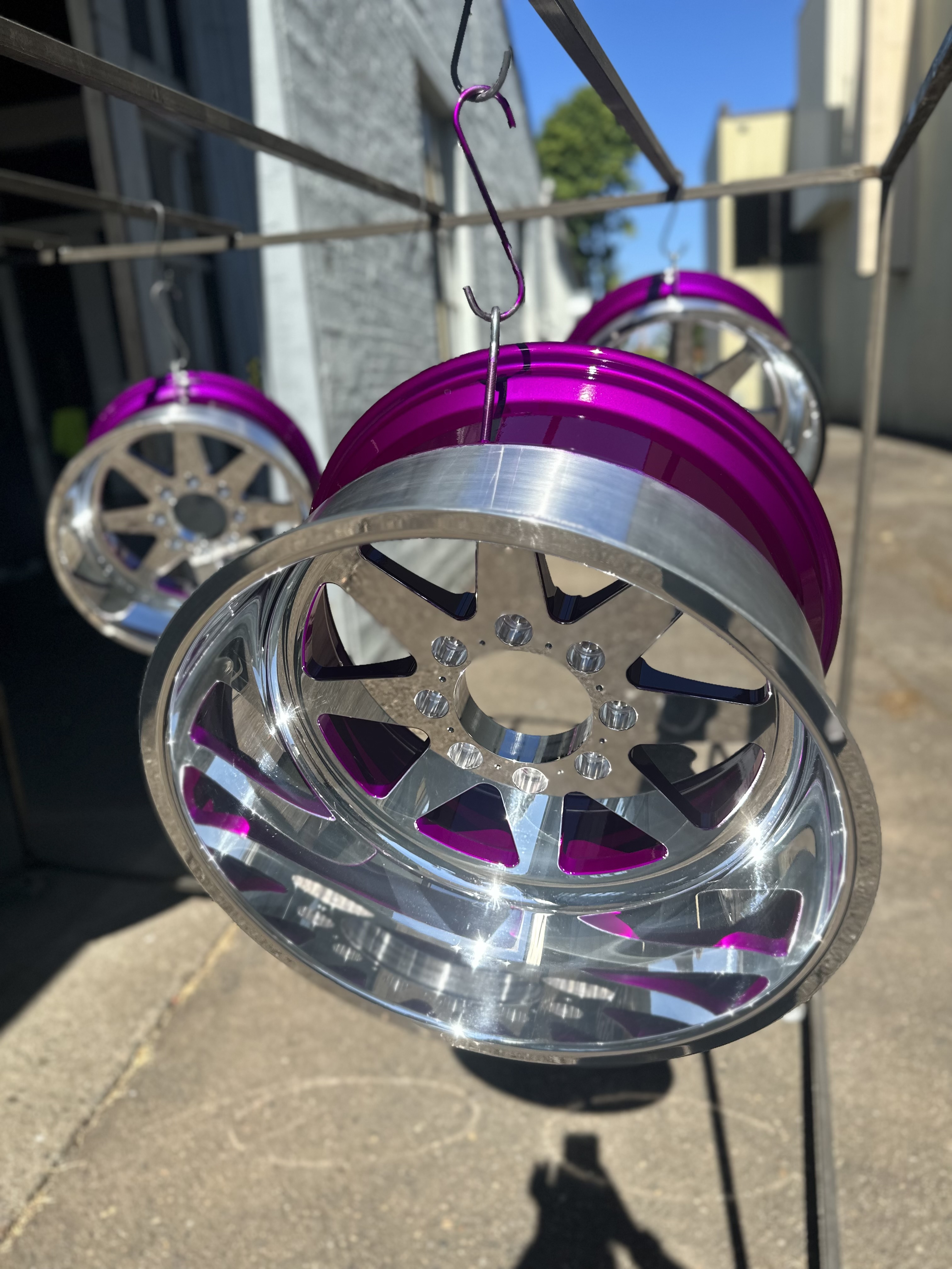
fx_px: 880
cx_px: 476
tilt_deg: -13.4
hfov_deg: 56.8
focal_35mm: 24
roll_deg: +5.0
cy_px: 634
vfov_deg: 71.6
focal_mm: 6.86
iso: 80
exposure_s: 1/3472
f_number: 1.78
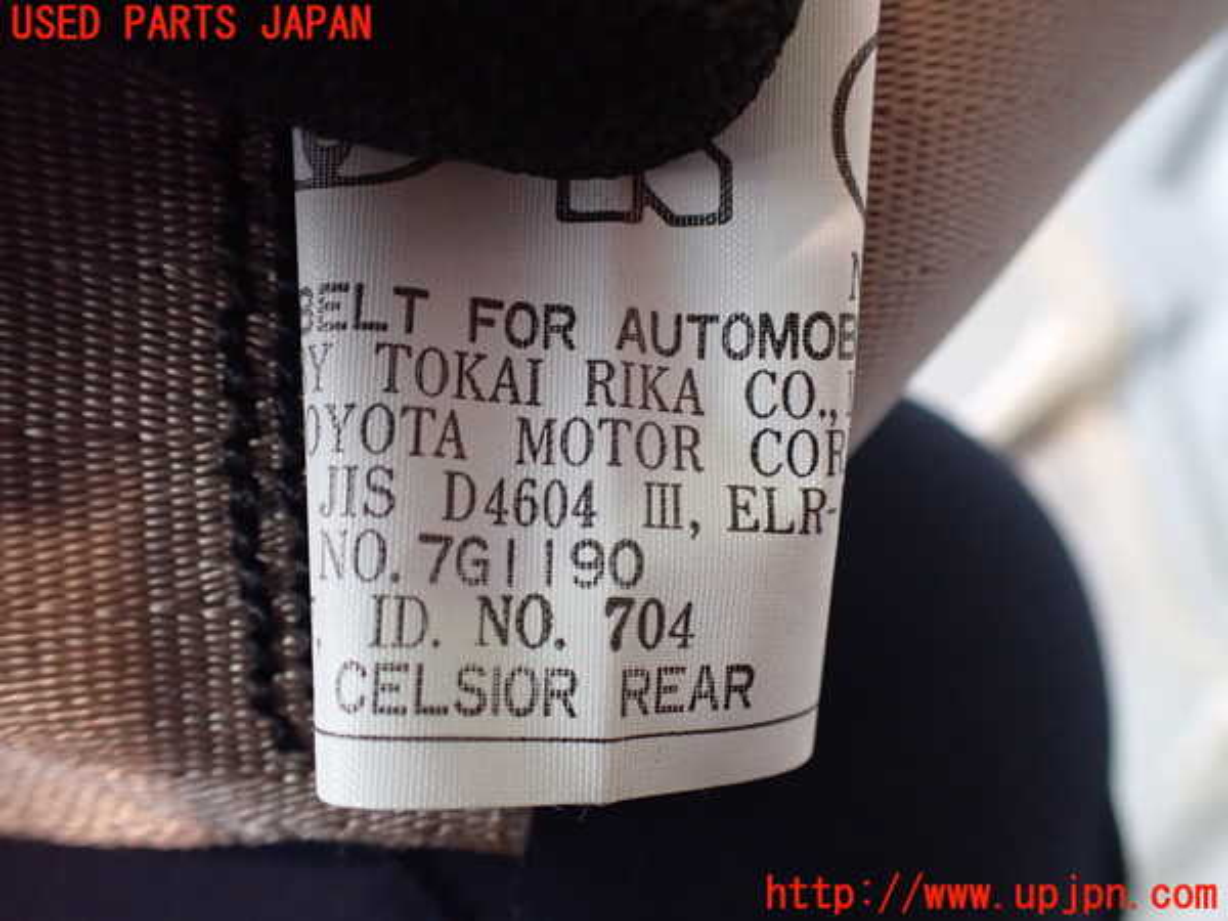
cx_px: 614
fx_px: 1064
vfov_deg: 46.8
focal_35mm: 30
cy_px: 460
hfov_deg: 60.0
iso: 640
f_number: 2.3
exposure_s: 1/125
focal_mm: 5.4
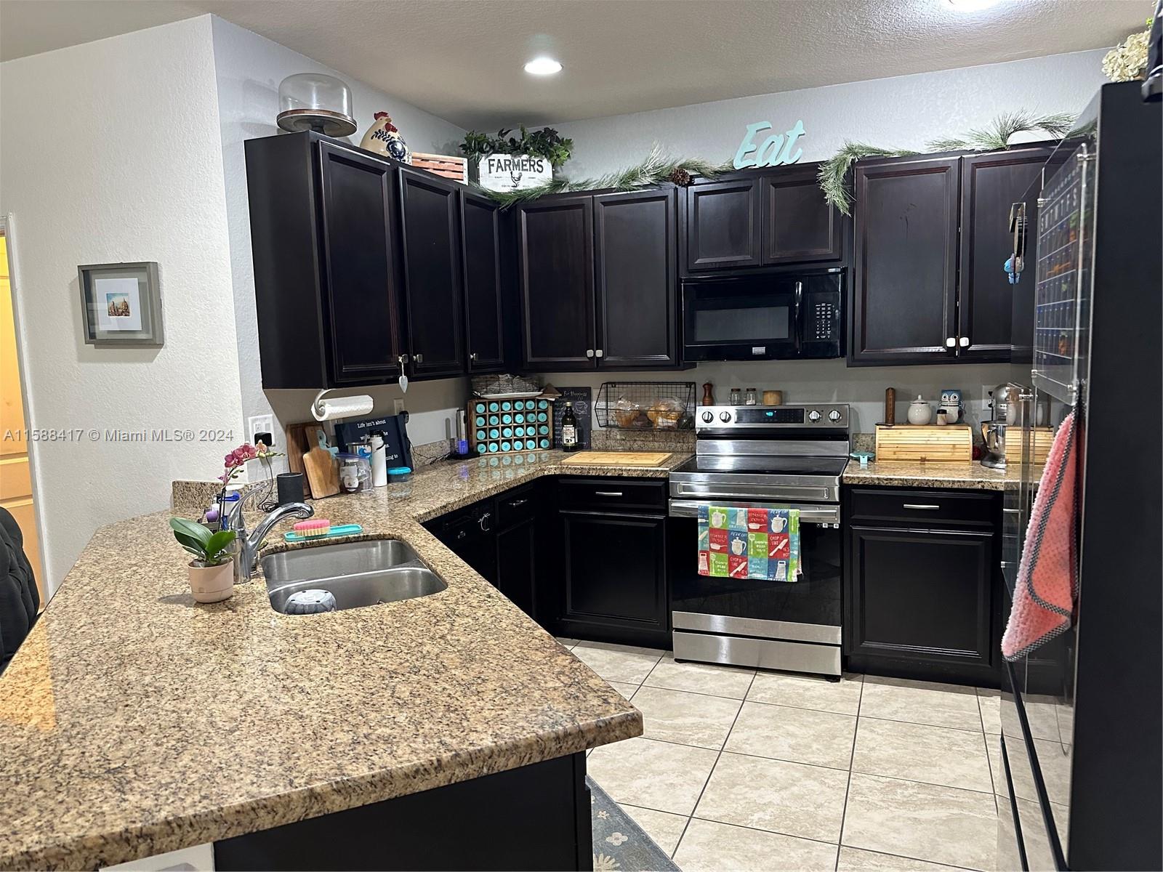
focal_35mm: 24
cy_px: 436
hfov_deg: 71.6
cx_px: 582
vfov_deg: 56.8
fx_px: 806
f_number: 1.78
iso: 400
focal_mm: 6.86
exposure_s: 1/60
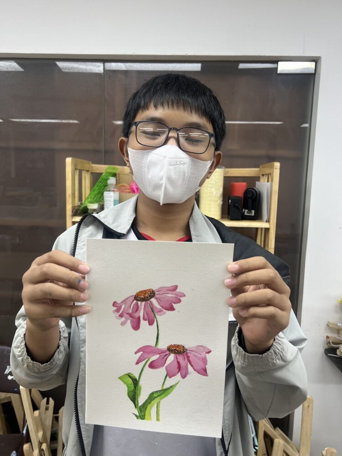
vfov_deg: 67.3
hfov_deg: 53.1
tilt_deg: -6.1
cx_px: 171
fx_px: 343
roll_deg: -1.5
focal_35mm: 26
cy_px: 228
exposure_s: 1/155
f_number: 1.5
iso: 40
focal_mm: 5.7
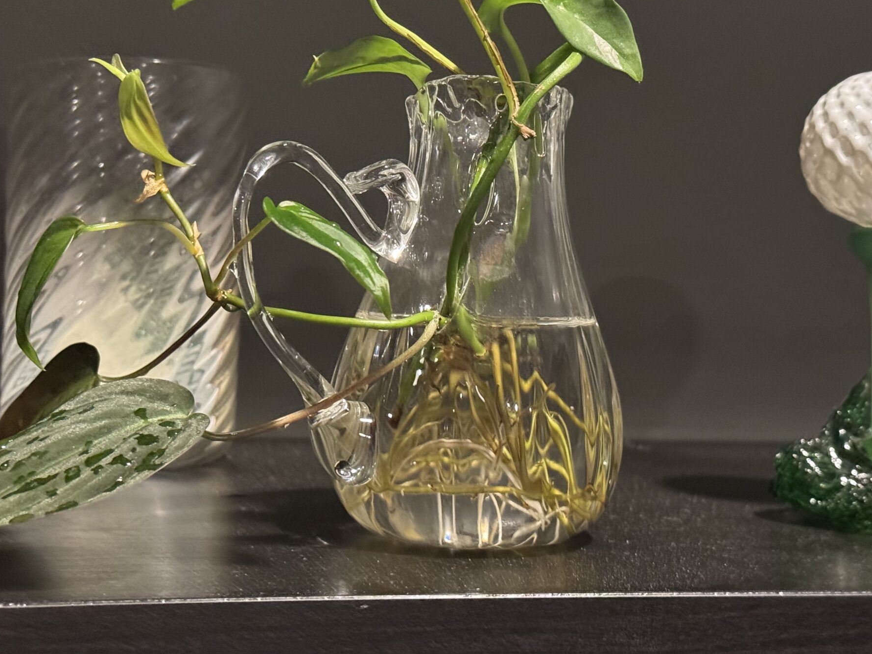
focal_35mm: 69
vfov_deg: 21.2
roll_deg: -1.0
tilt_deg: +3.8
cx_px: 427
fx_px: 1738
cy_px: 186
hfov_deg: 28.2
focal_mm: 6.76
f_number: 1.78
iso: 800
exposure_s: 1/30
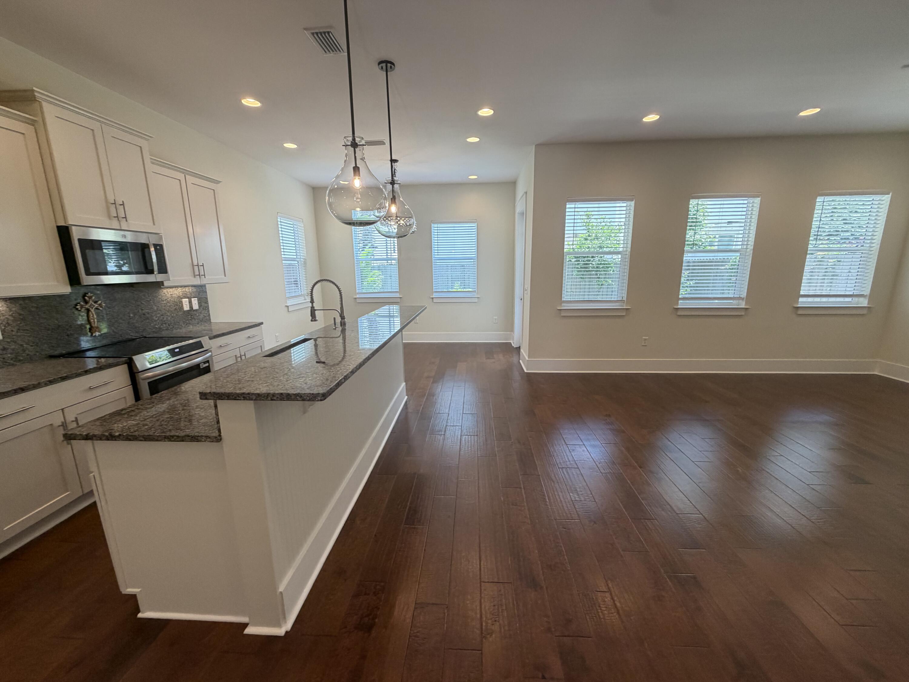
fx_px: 368
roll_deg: +1.3
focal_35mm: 14
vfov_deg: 85.7
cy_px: 341
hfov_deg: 102.1
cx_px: 454
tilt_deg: -10.1
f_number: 2.2
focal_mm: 2.22
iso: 160
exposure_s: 1/120
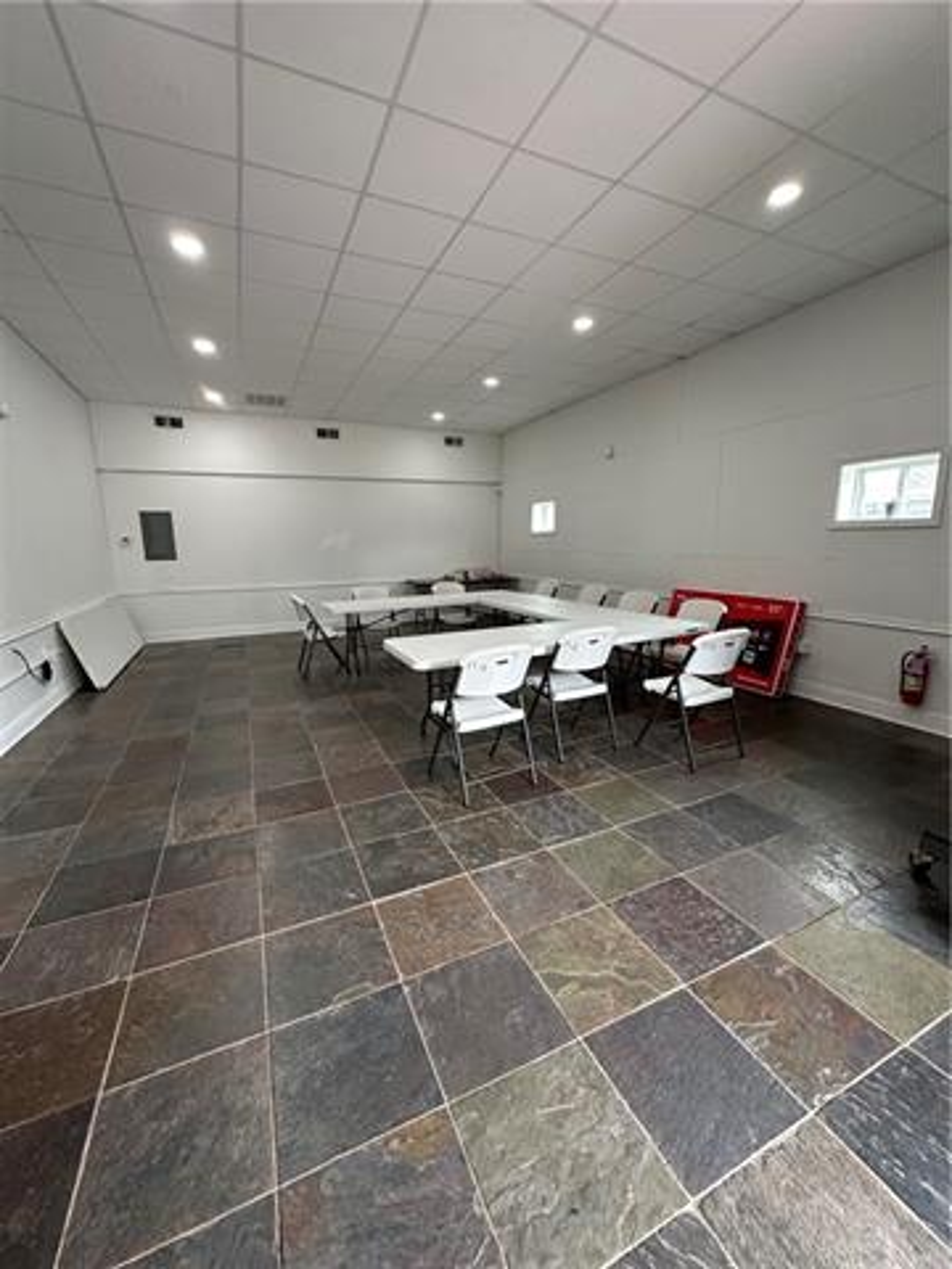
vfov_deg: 102.1
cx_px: 476
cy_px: 634
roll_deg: +0.5
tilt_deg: -9.1
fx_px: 513
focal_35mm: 14
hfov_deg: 85.7
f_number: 2.2
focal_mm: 2.22
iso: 250
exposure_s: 1/120
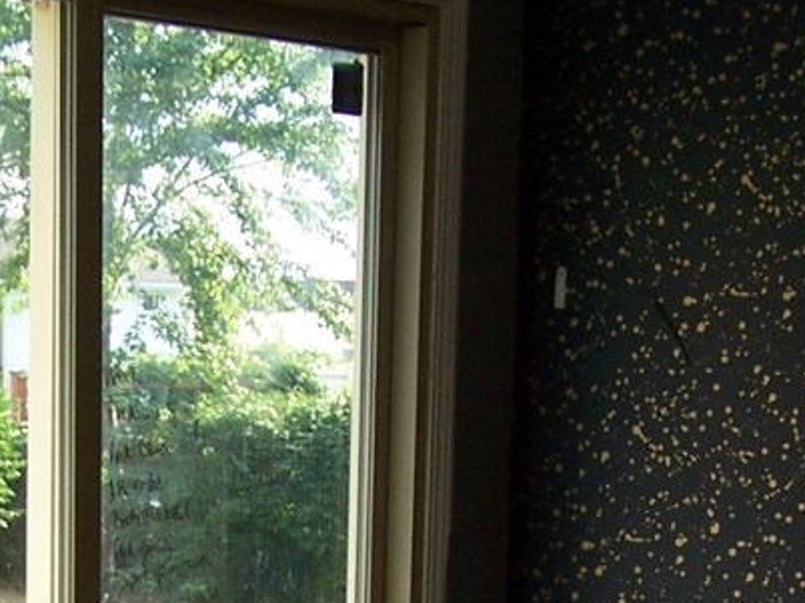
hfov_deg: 16.2
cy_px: 853
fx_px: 2812
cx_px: 158
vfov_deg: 11.8
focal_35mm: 121
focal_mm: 6.3
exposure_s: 1/90
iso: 80
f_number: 2.8
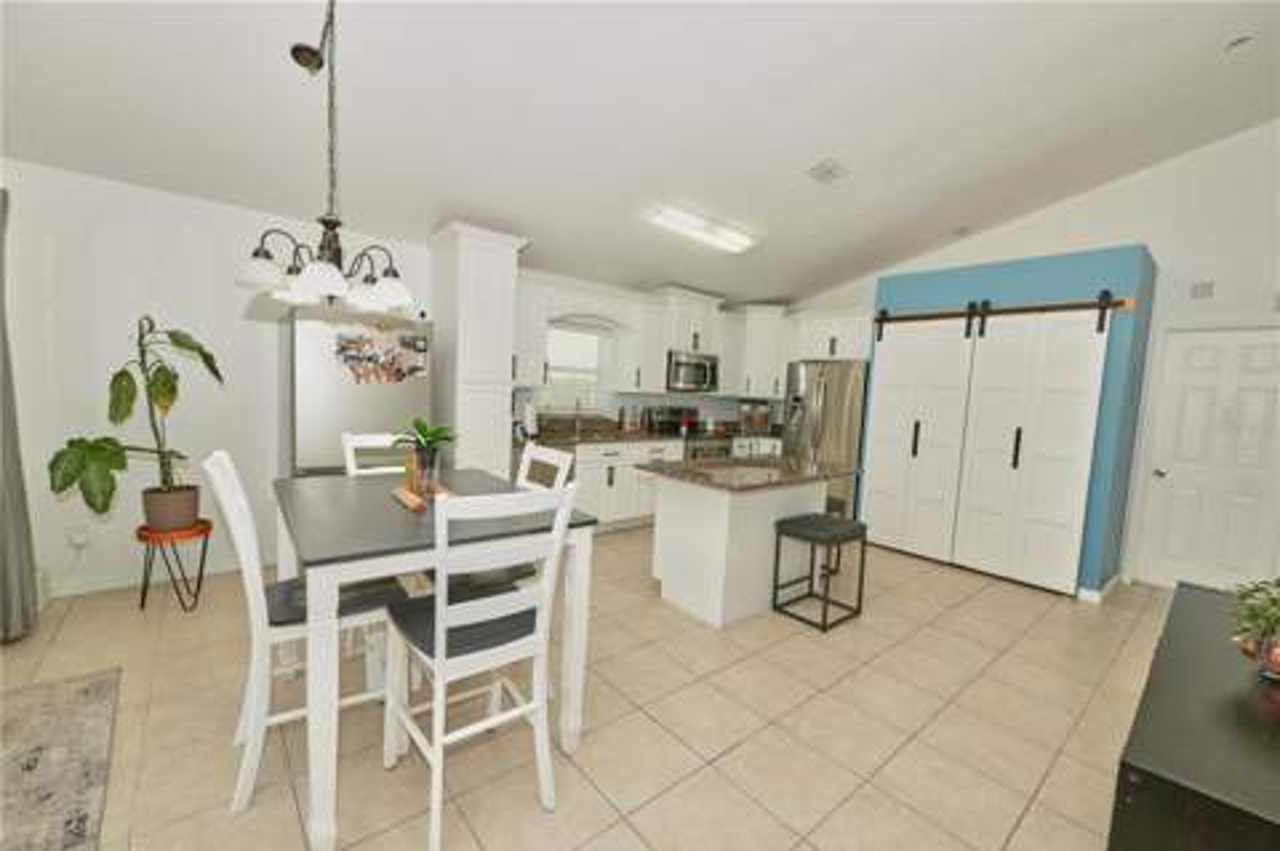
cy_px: 426
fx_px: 497
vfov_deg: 81.1
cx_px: 640
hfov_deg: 104.3
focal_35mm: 14
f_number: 4
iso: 400
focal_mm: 14
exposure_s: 1/200
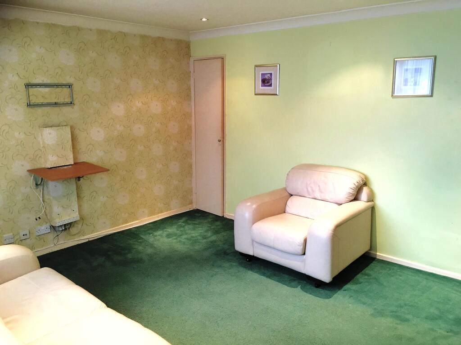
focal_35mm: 29
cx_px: 230
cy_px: 172
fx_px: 386
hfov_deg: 61.7
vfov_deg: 48.2
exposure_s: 1/33
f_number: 2.2
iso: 100
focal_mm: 4.15
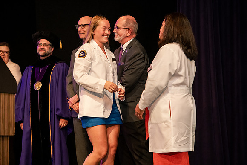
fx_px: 892
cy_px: 82
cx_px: 124
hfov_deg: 15.8
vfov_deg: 10.6
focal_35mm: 130
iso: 3200
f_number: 3.5
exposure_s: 1/200
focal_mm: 130
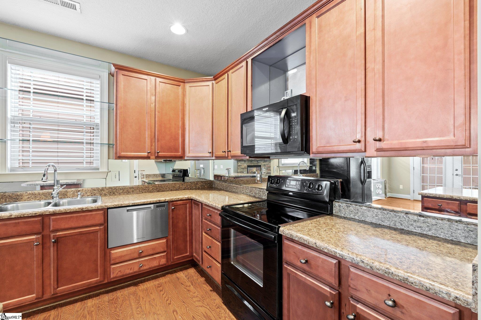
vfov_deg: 73.7
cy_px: 160
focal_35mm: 16
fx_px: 214
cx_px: 240
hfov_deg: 96.7
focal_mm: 16
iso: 250
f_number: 9
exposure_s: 4
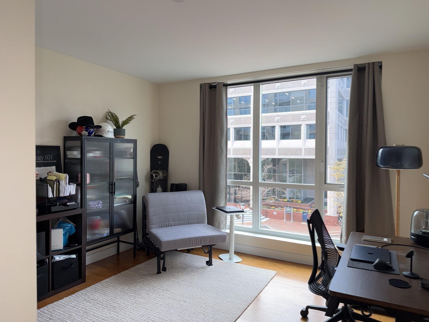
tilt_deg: -0.6
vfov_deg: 56.8
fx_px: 297
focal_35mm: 24
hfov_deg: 71.6
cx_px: 214
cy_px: 161
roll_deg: +0.3
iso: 64
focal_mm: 6.76
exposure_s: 1/121
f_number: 1.78
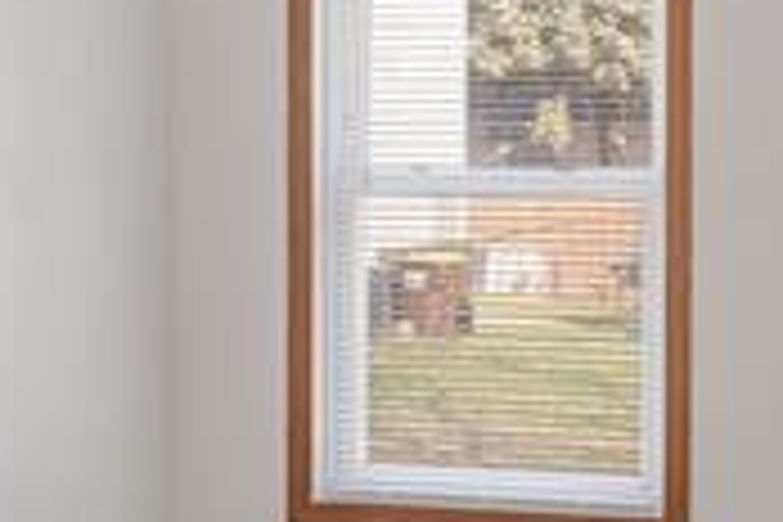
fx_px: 2175
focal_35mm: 100
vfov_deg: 13.7
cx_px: 950
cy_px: 245
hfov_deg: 19.2
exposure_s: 1/8
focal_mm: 17
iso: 320
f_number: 9
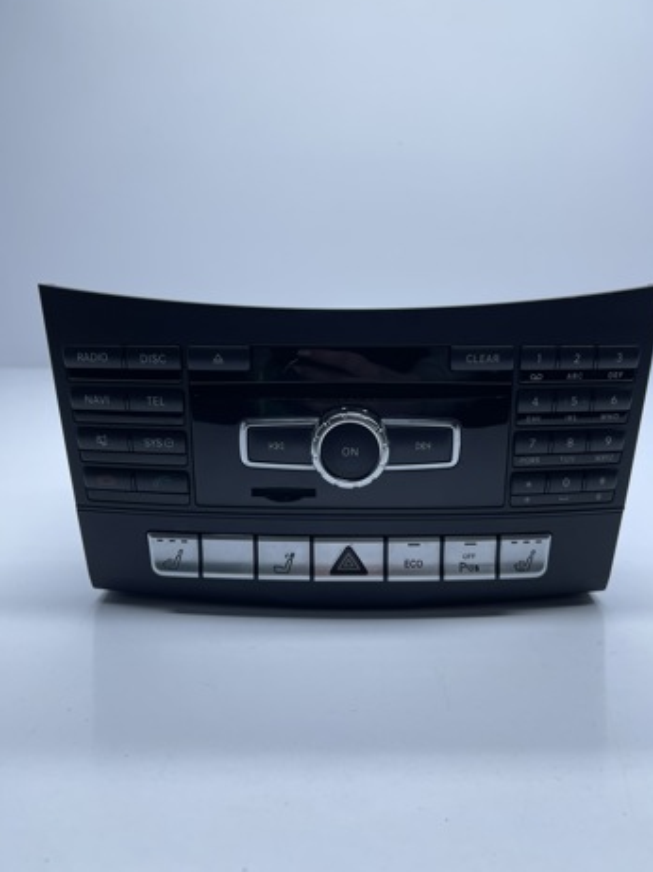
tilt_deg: -13.8
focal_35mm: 26
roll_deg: +0.4
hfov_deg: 53.0
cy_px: 425
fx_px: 655
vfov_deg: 67.3
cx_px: 338
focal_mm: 5.1
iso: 32
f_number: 1.6
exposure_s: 1/855
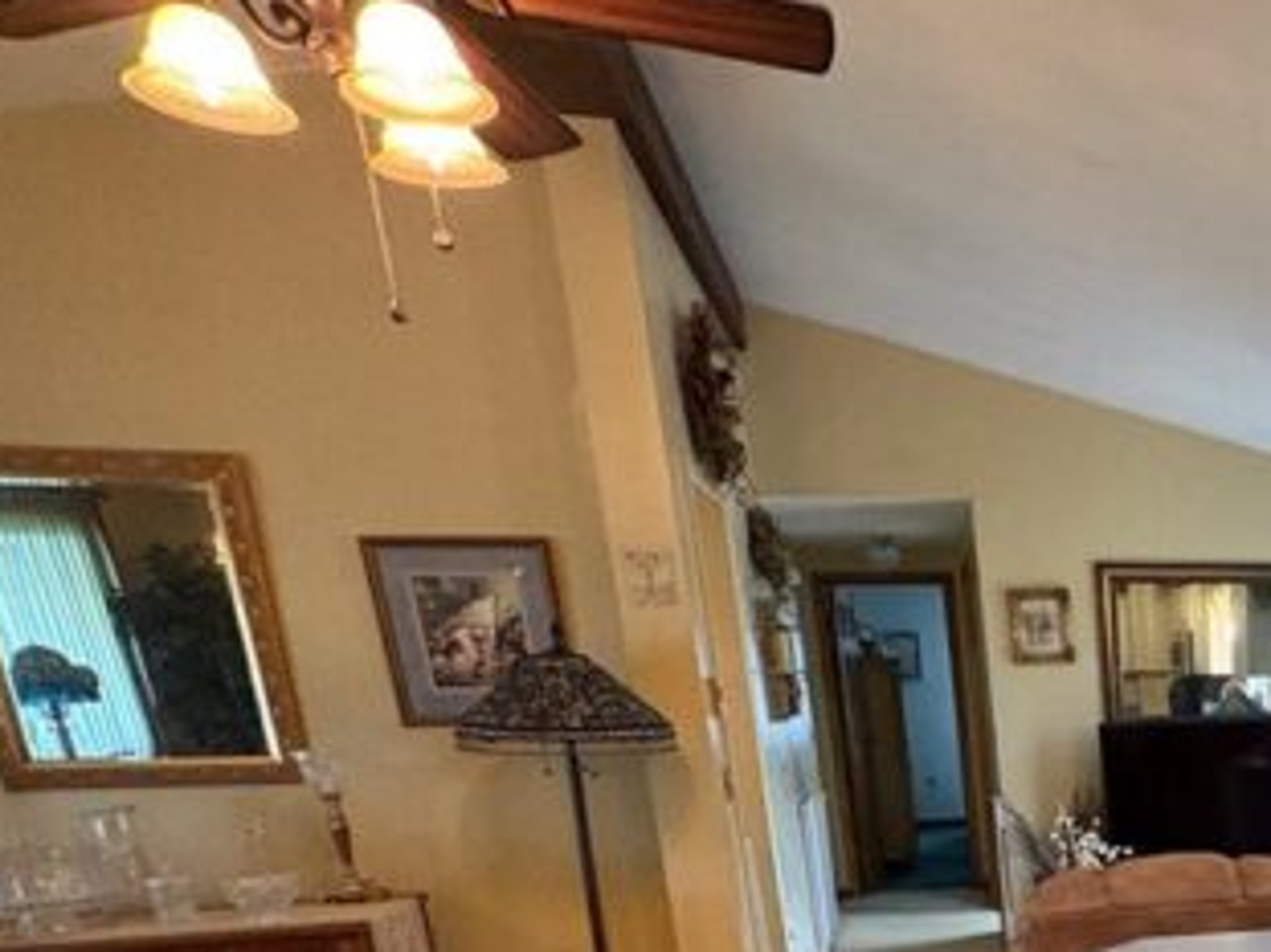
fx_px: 1321
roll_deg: +2.0
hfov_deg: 42.3
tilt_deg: -15.8
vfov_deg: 34.2
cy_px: 1050
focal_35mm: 36
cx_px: 1345
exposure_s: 1/60
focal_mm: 2.22
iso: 640
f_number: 2.2
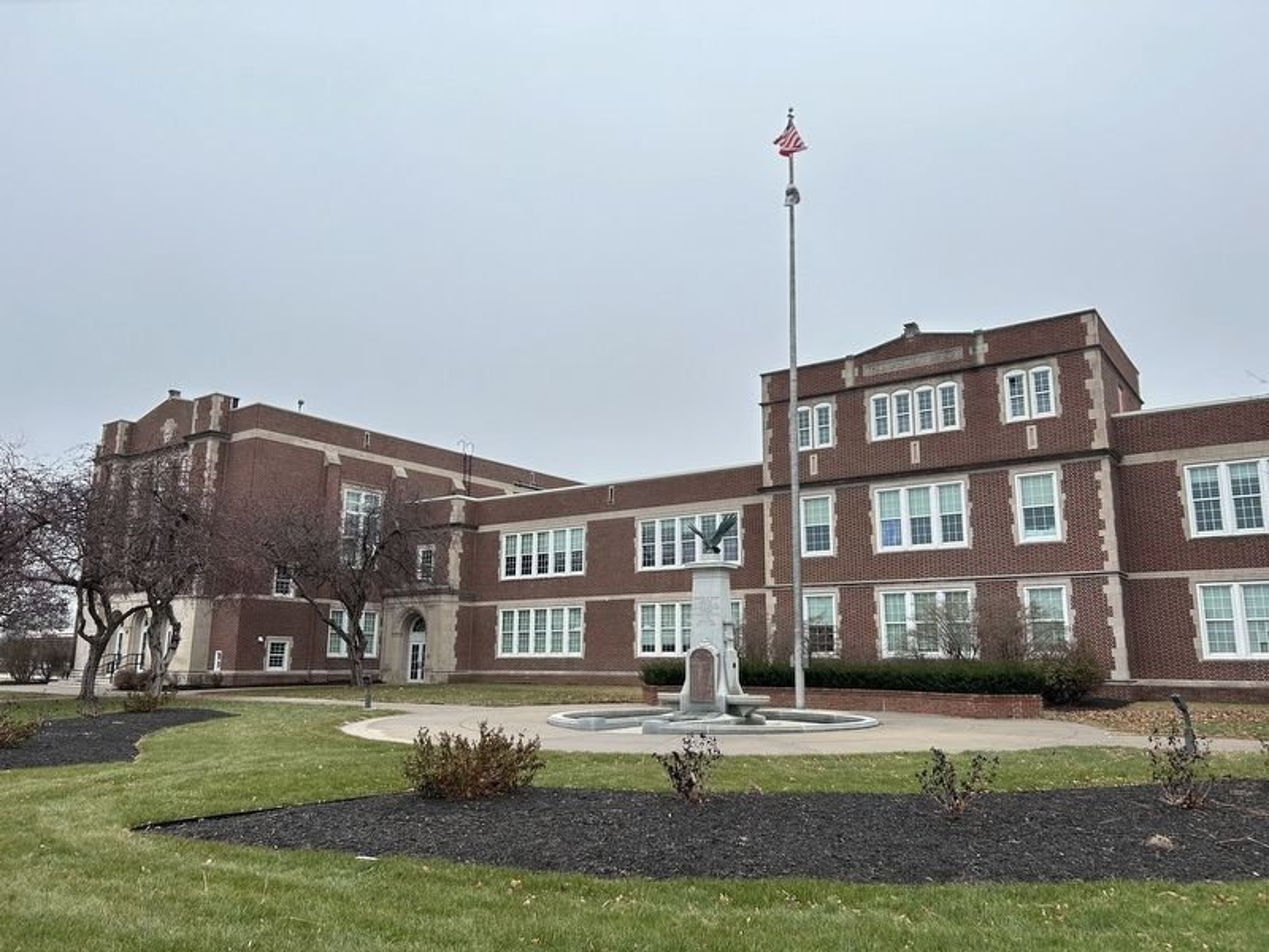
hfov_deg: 67.3
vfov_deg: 53.1
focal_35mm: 26
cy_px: 476
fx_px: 953
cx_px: 634
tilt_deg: +11.2
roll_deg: -0.6
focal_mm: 5.7
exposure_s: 1/188
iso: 50
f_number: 1.5
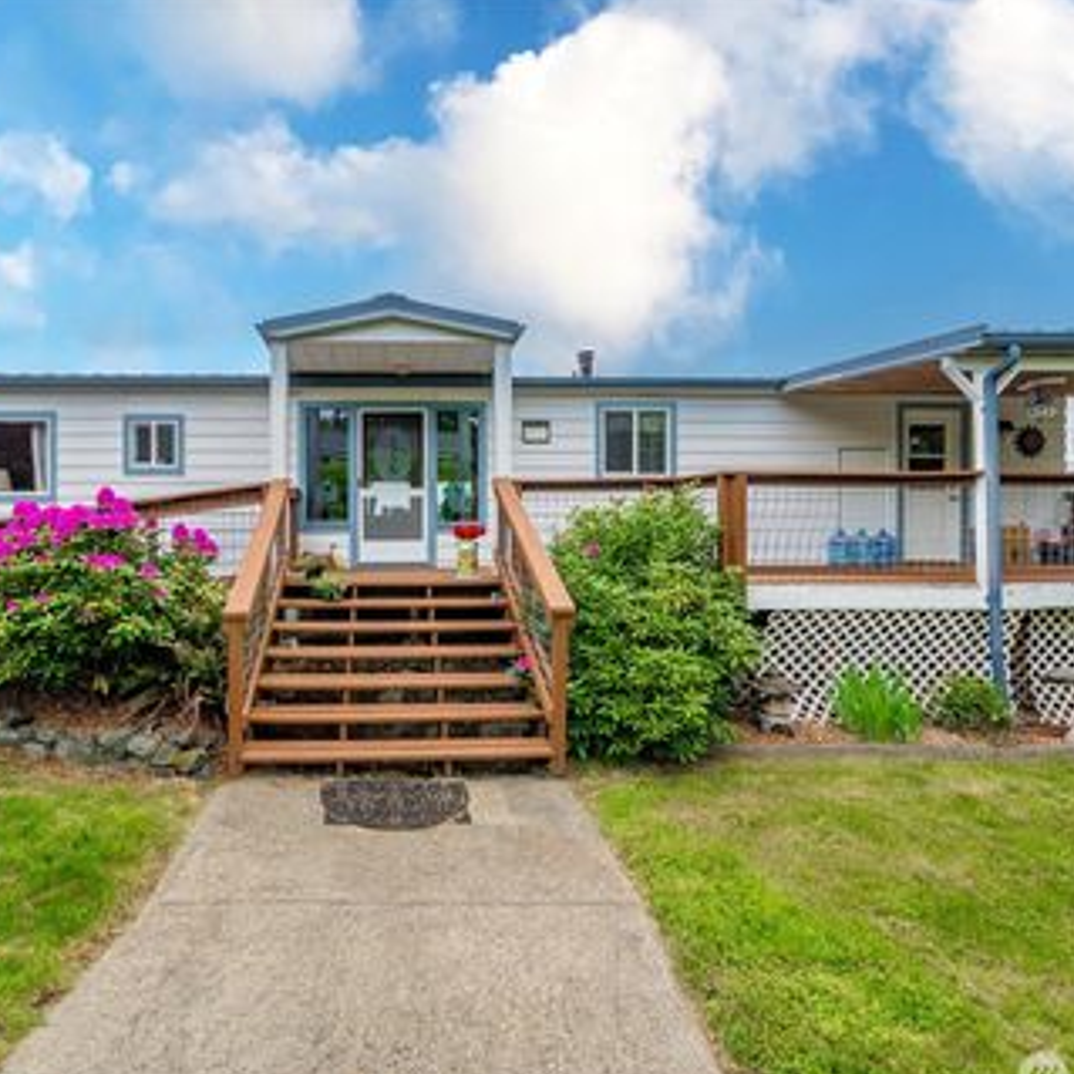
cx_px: 417
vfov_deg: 87.4
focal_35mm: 16
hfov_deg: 86.1
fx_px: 562
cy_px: 552
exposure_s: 1/50
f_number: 8
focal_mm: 12
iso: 80
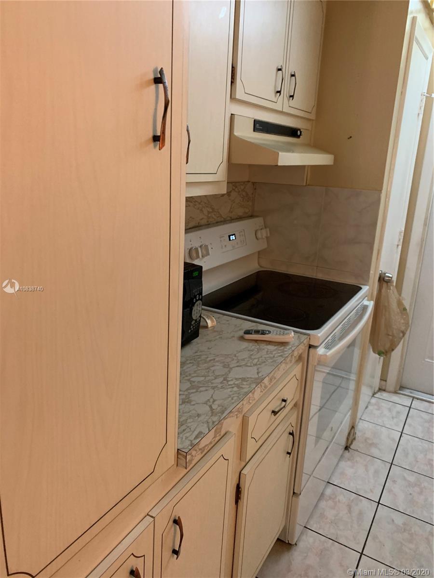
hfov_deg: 53.1
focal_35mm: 26
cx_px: 217
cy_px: 289
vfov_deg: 67.3
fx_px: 435
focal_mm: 4.25
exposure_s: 1/60
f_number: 1.8
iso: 320
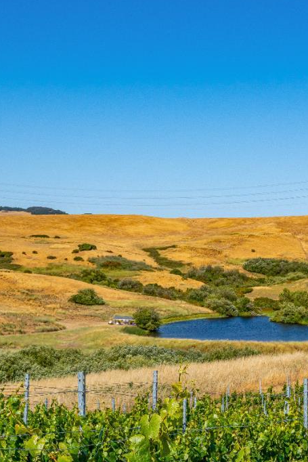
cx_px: 228
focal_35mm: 77
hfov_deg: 17.6
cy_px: 287
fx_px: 988
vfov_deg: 26.2
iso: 320
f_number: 11
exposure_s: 1/500
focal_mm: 35
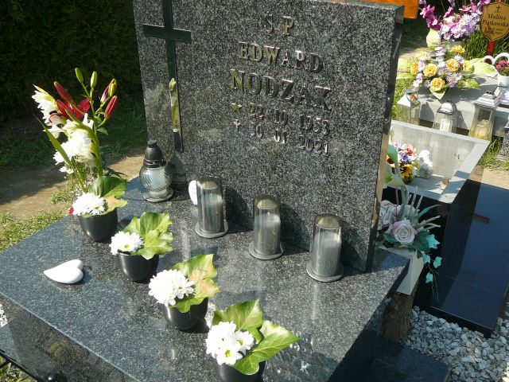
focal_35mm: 35
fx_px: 515
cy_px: 191
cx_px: 254
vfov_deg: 40.7
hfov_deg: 52.6
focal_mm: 5.2
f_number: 2.8
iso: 80
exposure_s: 1/640
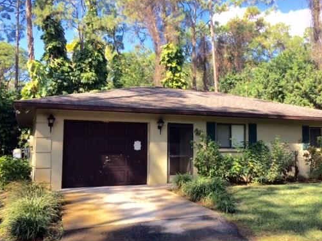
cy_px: 124
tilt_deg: +4.8
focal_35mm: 37
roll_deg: +0.7
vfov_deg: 38.6
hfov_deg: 49.8
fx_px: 344
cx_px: 196
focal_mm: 4.15
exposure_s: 1/892
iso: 32
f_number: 2.2
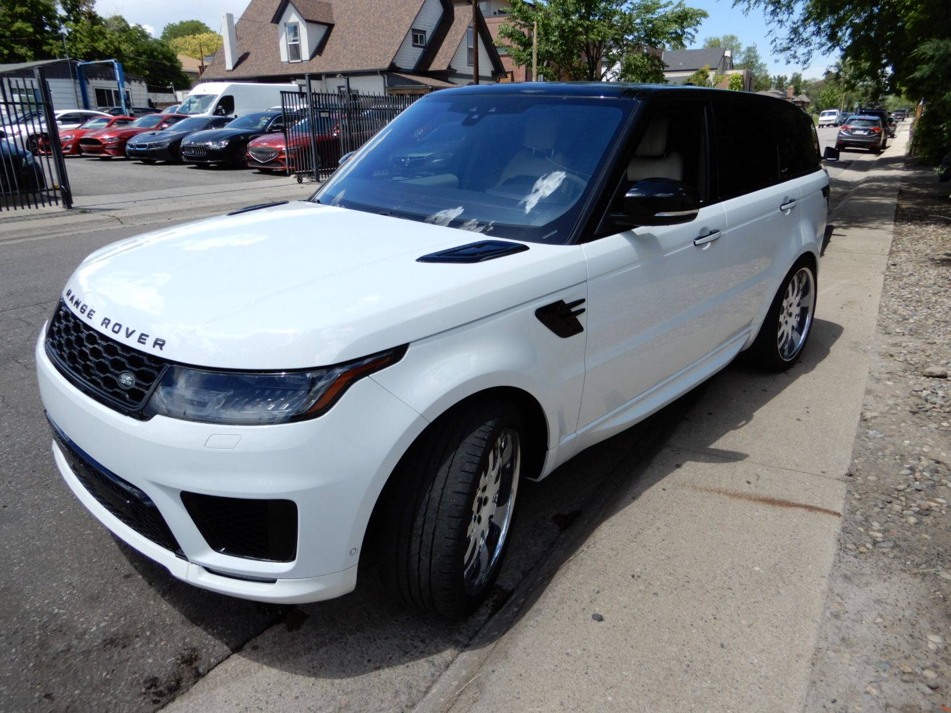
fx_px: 659
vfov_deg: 56.8
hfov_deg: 71.6
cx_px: 476
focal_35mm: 24
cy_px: 356
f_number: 3.4
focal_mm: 4.3
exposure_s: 1/800
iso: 80
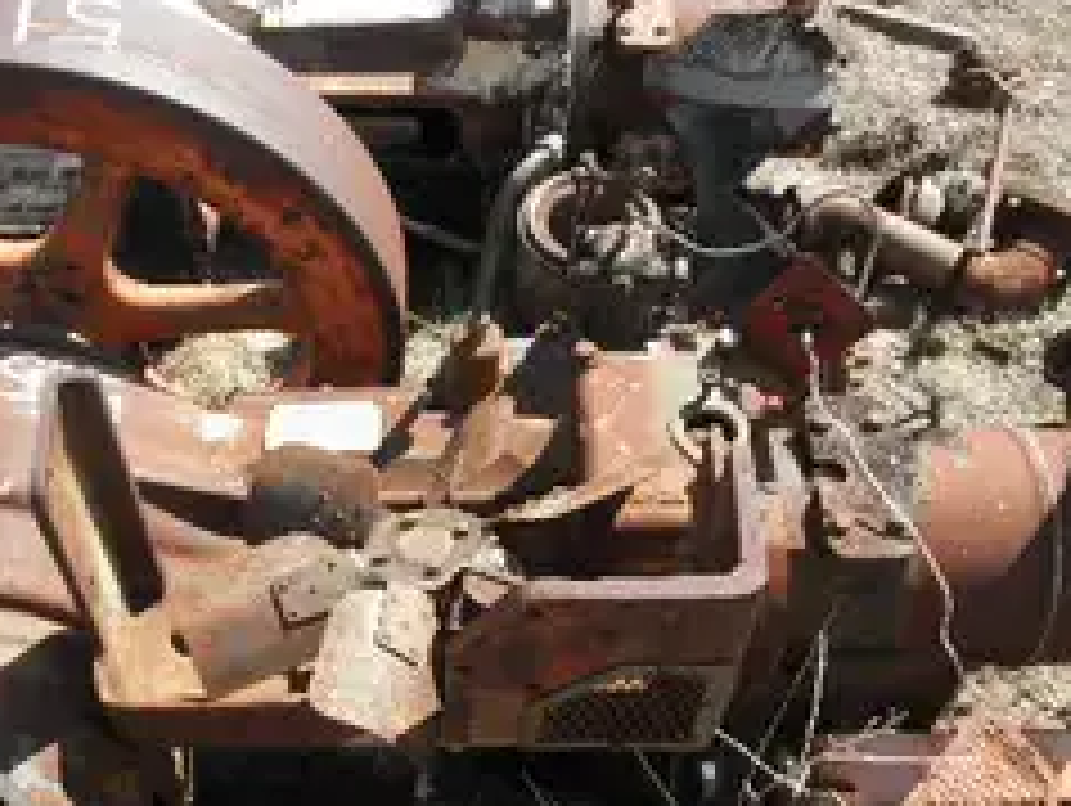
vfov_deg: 30.8
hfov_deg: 39.7
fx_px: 1456
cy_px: 513
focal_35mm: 47
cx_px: 320
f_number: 3
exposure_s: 1/500
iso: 64
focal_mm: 5
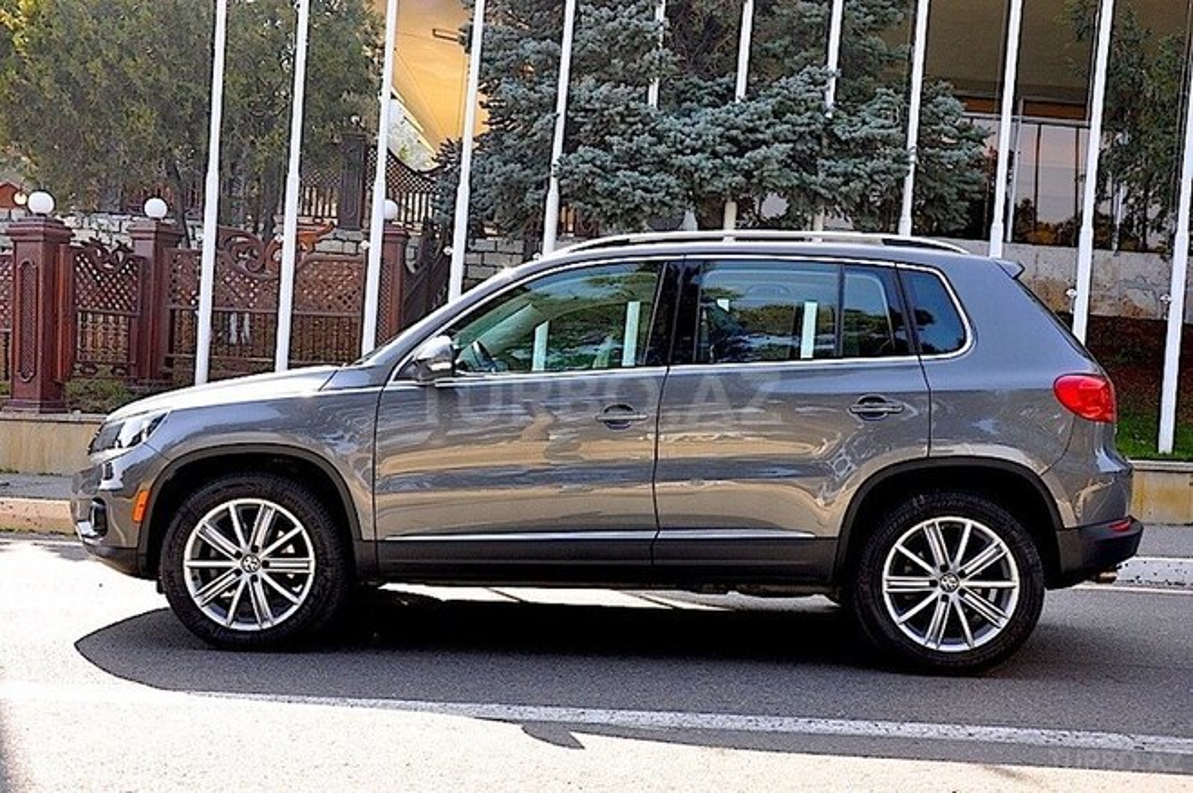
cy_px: 396
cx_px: 596
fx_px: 1242
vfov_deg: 35.4
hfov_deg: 51.3
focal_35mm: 38
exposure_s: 1/250
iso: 640
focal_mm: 25
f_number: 8
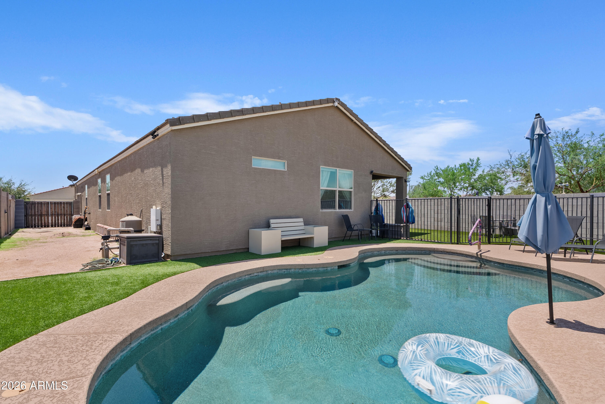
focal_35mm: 16
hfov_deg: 96.7
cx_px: 302
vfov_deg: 73.8
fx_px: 269
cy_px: 202
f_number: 8
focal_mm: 16
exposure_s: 1/60
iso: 100
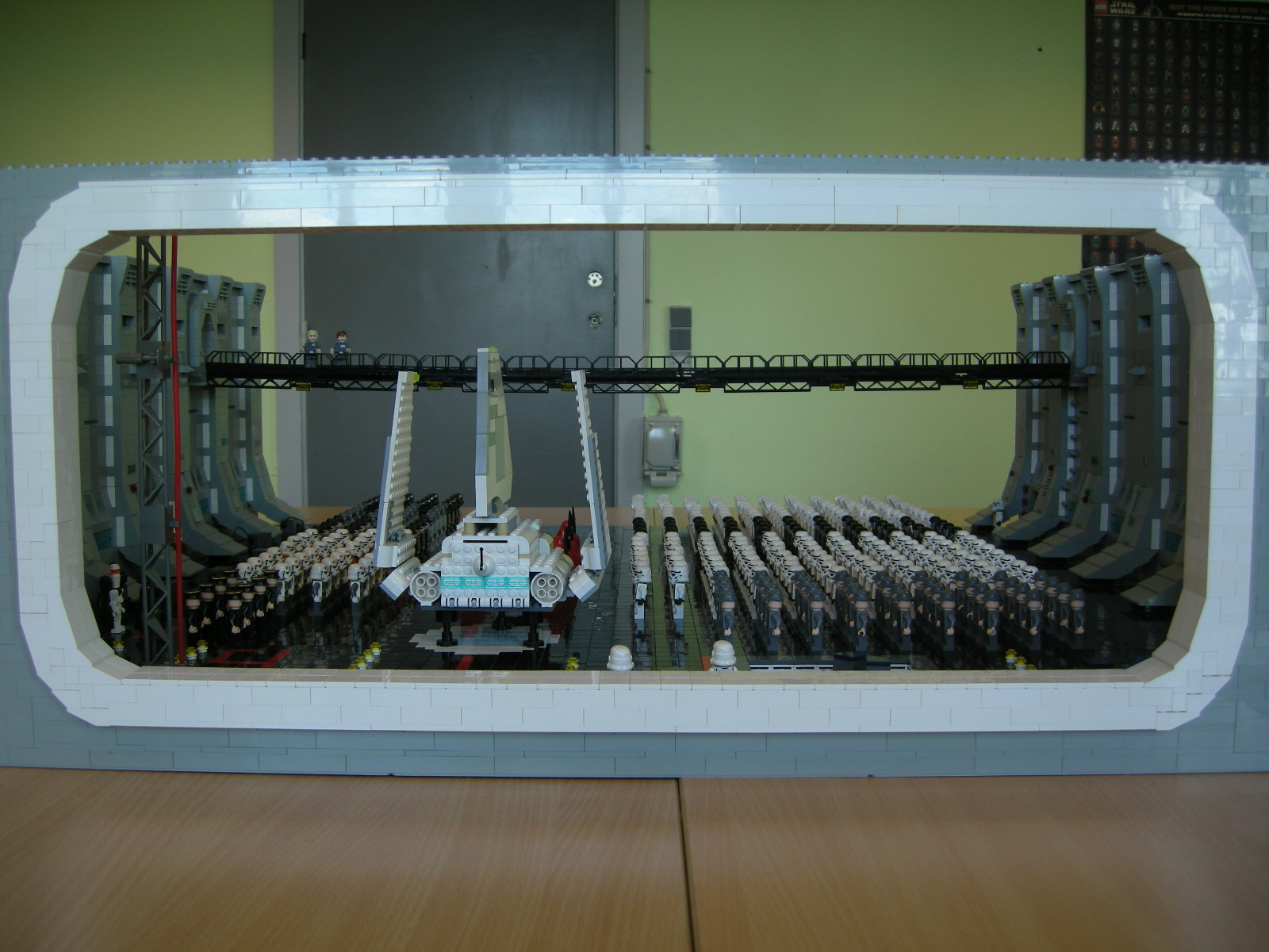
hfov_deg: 51.4
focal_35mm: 36
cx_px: 634
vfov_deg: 39.7
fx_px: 1320
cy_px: 476
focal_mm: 7.5
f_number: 2.7
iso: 76
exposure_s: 1/59.1
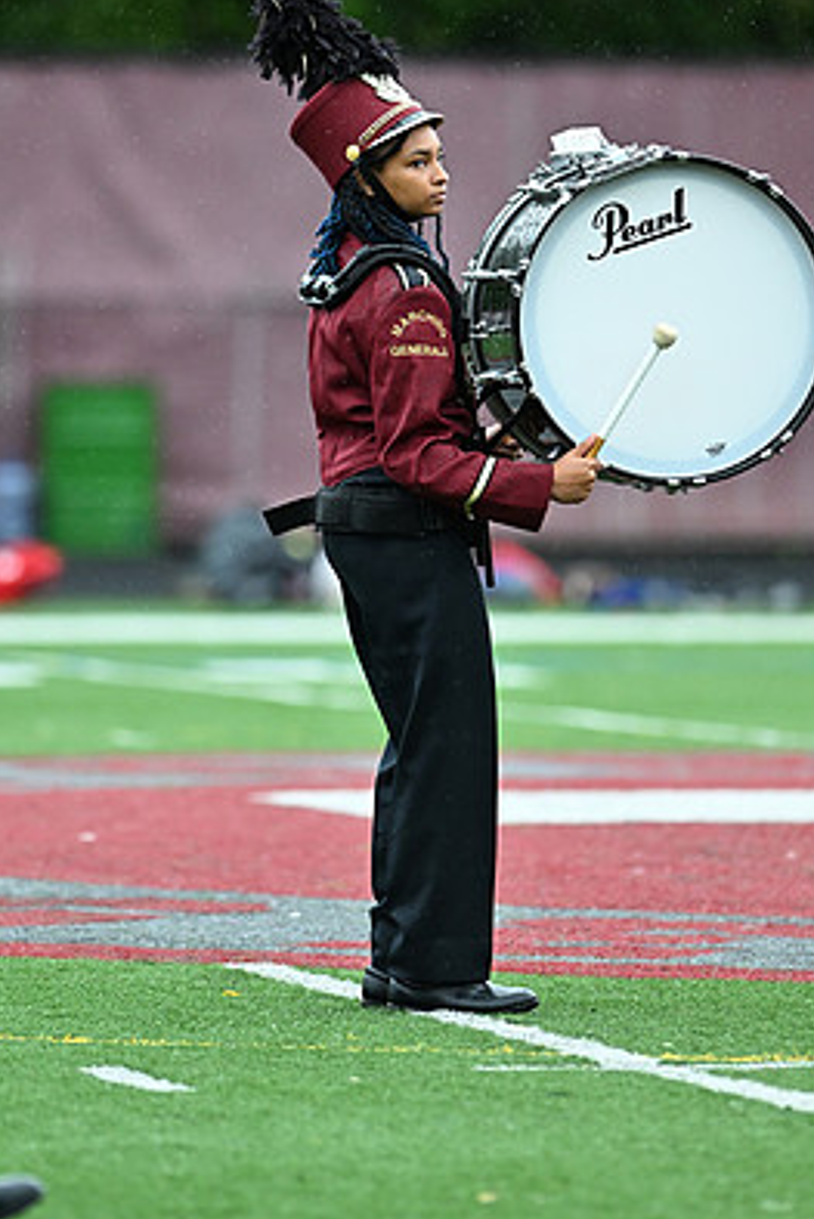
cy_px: 538
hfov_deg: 3.1
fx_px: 14977
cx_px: 351
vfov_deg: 4.7
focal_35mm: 442
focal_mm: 300
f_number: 2.8
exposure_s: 1/1600
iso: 2000
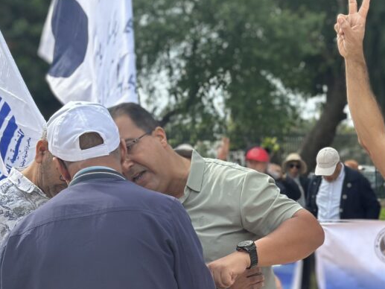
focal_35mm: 95
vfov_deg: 15.5
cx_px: 322
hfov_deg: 20.4
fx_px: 1057
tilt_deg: -3.7
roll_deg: +2.7
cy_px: 221
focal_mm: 6.86
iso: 100
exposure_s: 1/2597
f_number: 1.78
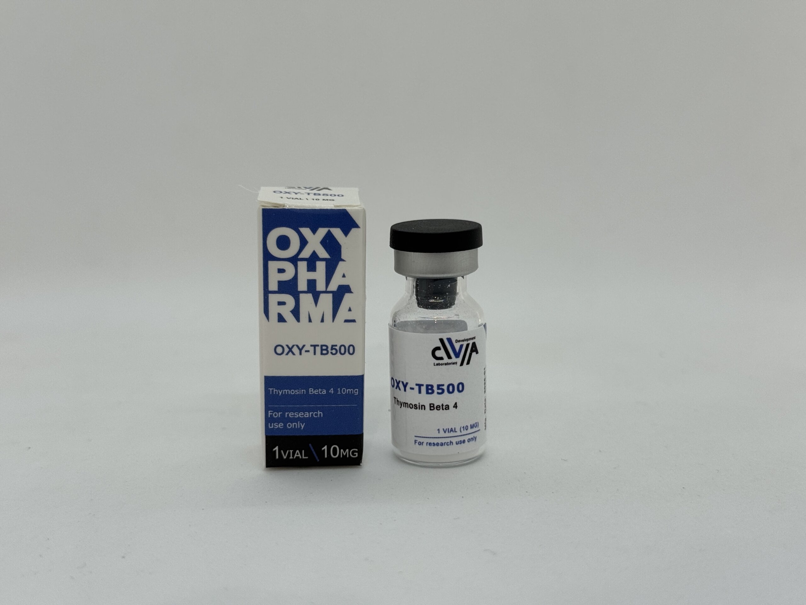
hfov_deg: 39.7
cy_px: 302
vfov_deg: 30.3
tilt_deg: -12.1
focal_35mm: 48
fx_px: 1118
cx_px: 403
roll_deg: +0.7
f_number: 1.78
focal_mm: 6.76
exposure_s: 1/747
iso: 64
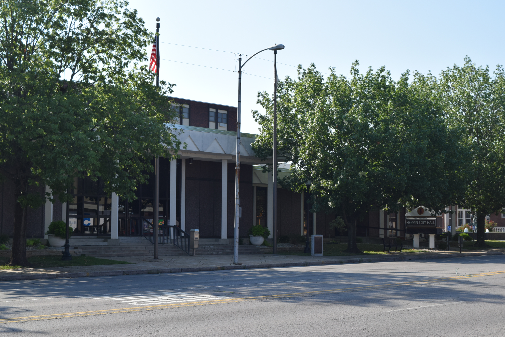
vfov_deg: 22.7
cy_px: 168
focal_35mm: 60
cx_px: 252
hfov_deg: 33.4
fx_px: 842
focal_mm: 40
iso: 200
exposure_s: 1/250
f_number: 8
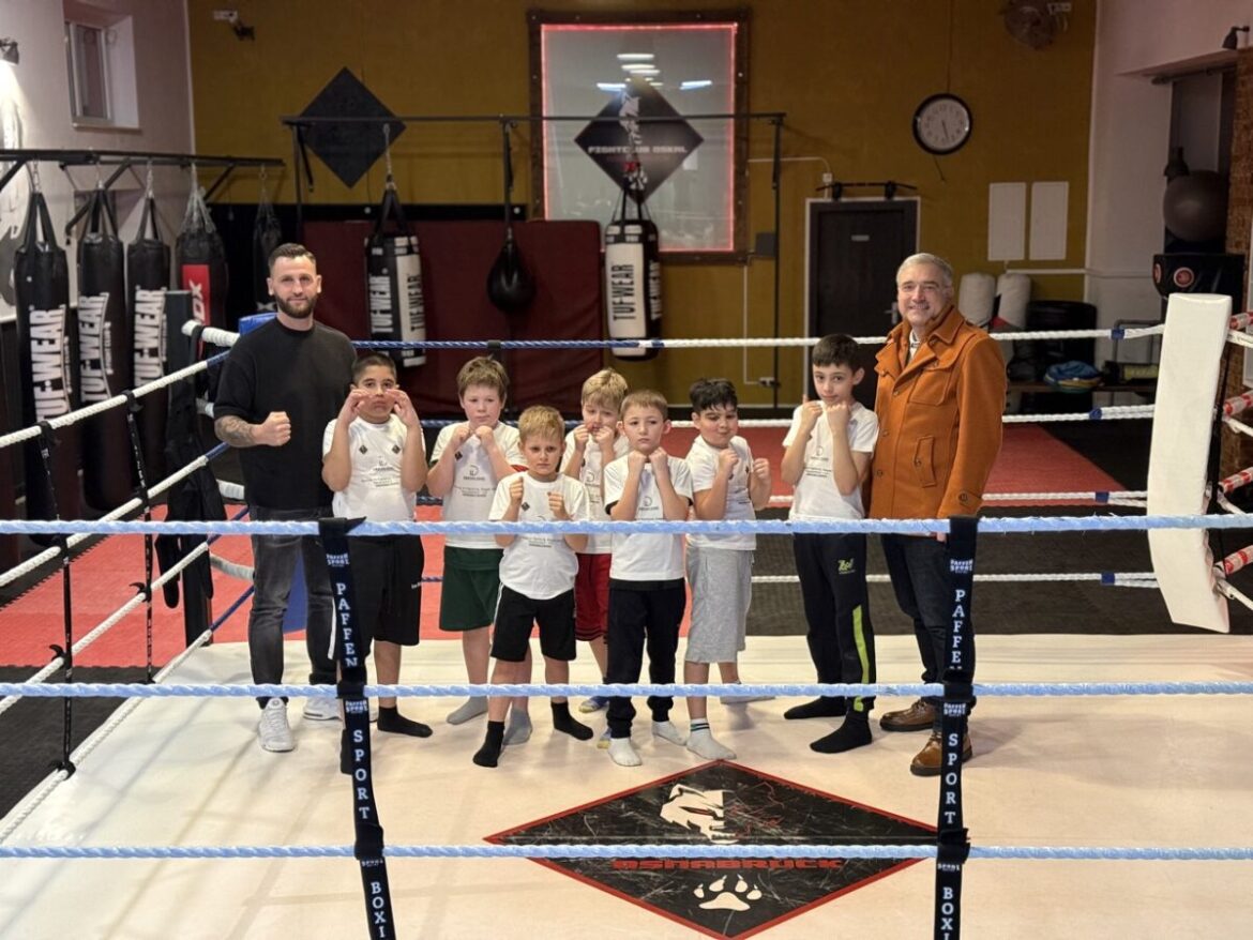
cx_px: 626
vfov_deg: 30.3
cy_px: 470
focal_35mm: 48
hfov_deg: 39.6
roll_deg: +0.5
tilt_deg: -9.9
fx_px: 1738
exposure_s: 1/33
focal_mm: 6.76
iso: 400
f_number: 1.78
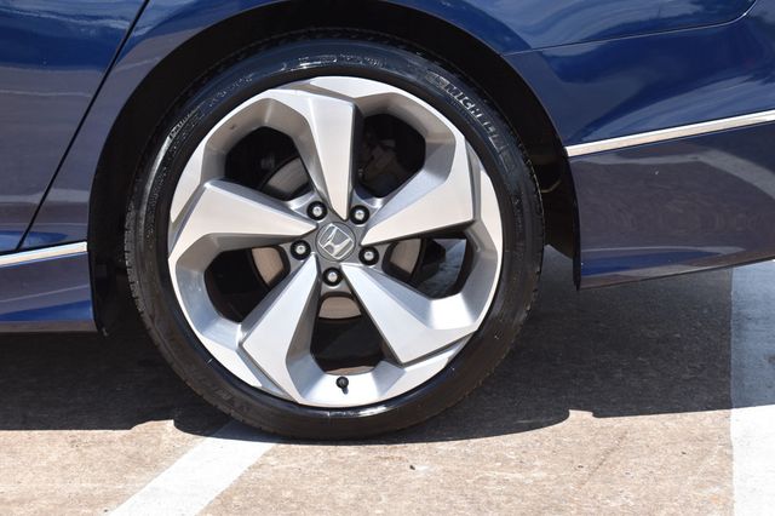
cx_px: 388
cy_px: 258
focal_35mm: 57
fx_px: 1226
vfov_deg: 23.8
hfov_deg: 35.1
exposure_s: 1/400
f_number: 8
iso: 200
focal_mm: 38
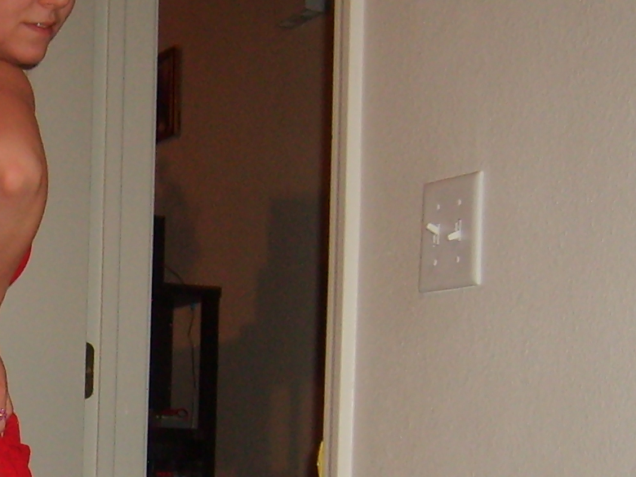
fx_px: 2113
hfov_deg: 16.2
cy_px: 465
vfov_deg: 12.7
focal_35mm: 115
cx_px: -182
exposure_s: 1/45
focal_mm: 5.8
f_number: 2.8
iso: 100
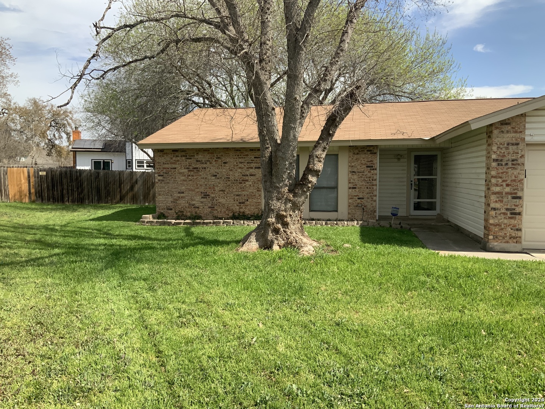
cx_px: 272
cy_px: 204
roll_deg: -0.4
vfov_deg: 48.2
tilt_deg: -3.7
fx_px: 457
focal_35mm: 29
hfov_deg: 61.7
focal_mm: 3
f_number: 1.8
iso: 16
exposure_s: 1/1377
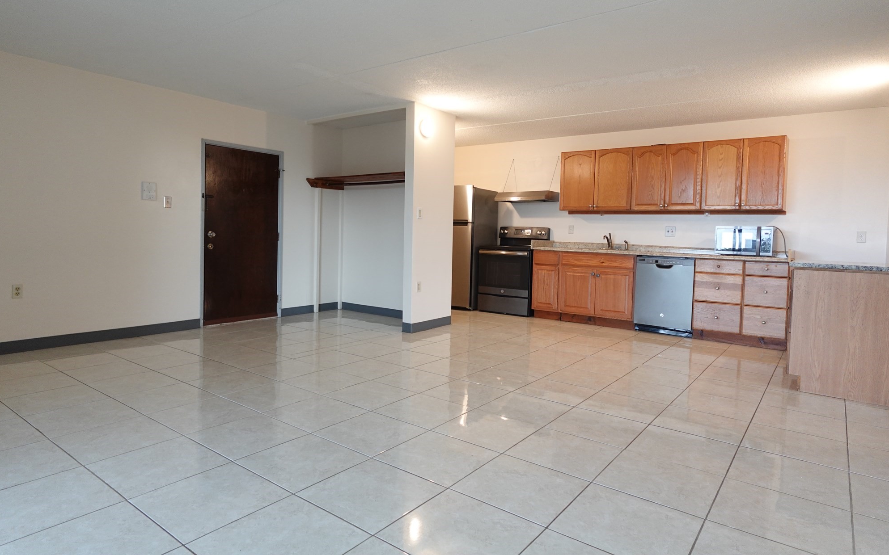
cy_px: 252
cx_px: 434
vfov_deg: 57.2
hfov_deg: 82.3
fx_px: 509
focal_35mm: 21
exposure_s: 1/80
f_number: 2
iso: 400
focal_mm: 7.6
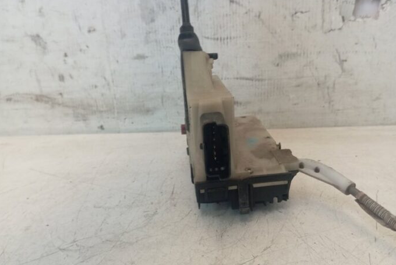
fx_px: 330
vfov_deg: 43.6
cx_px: 201
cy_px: 150
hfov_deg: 61.9
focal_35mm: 30
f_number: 1.8
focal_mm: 4.22
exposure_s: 1/20
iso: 857
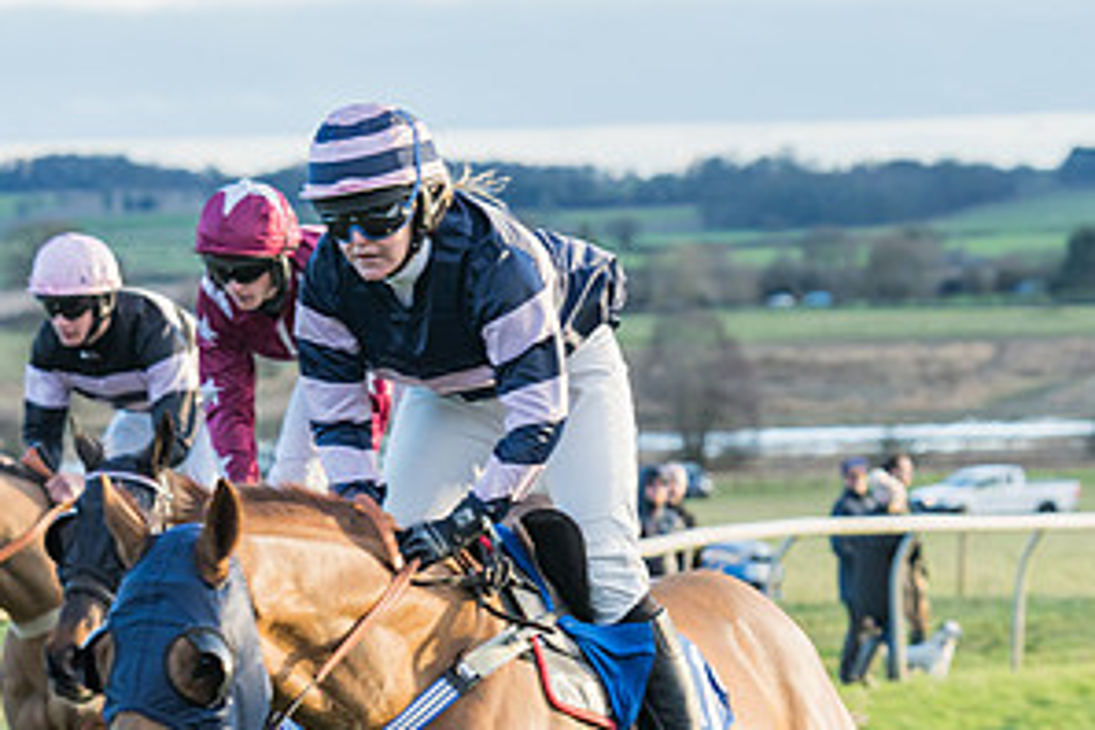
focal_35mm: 233
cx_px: 754
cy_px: 556
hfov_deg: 8.8
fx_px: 7087
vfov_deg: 5.9
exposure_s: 1/1000
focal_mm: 94
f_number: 4
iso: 800
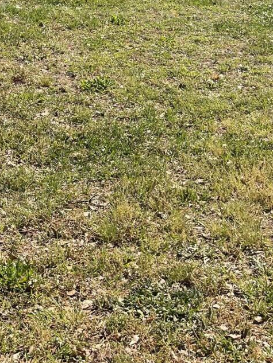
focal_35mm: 79
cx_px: -10
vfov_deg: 22.4
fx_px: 830
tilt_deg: -5.0
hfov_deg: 18.1
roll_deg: +0.2
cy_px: -97
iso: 32
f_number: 1.6
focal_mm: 5.1
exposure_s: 1/2123
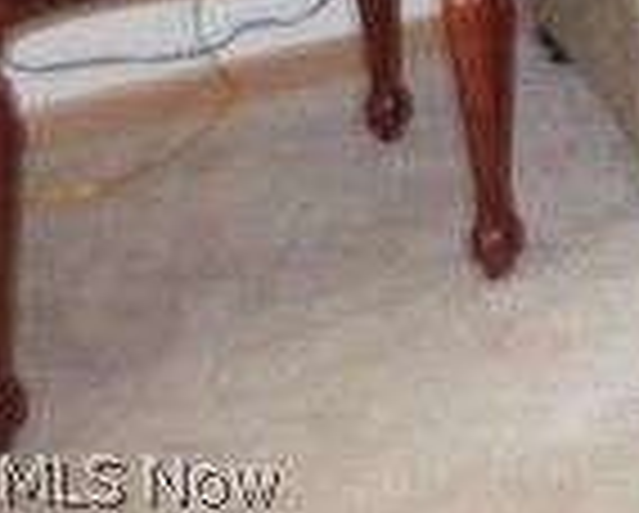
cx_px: 1422
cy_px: -554
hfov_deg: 14.4
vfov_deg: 13.0
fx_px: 1913
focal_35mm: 101
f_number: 3
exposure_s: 1/30
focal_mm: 4
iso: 200
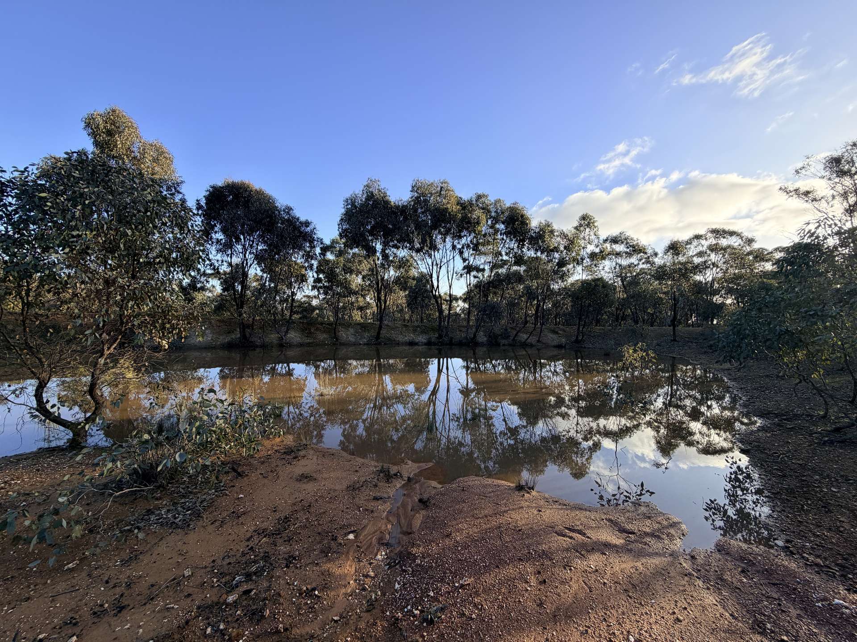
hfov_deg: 102.1
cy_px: 321
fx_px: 347
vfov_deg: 85.7
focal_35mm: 14
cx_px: 428
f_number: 2.2
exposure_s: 1/510
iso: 40
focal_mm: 2.22
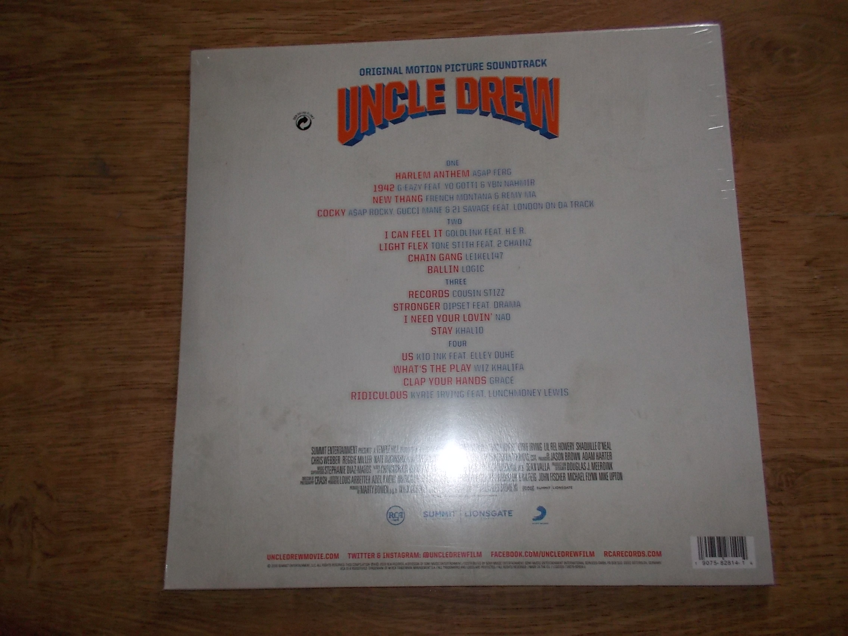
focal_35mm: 29
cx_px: 424
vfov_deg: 48.2
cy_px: 318
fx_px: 710
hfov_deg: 61.7
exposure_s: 1/30
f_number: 3.3
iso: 200
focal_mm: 4.1
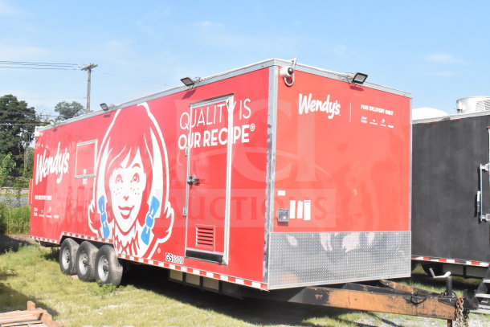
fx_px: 531
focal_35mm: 39
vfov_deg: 34.2
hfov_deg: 49.5
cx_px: 245
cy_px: 164
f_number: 20
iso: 6400
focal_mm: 26
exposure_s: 1/1600
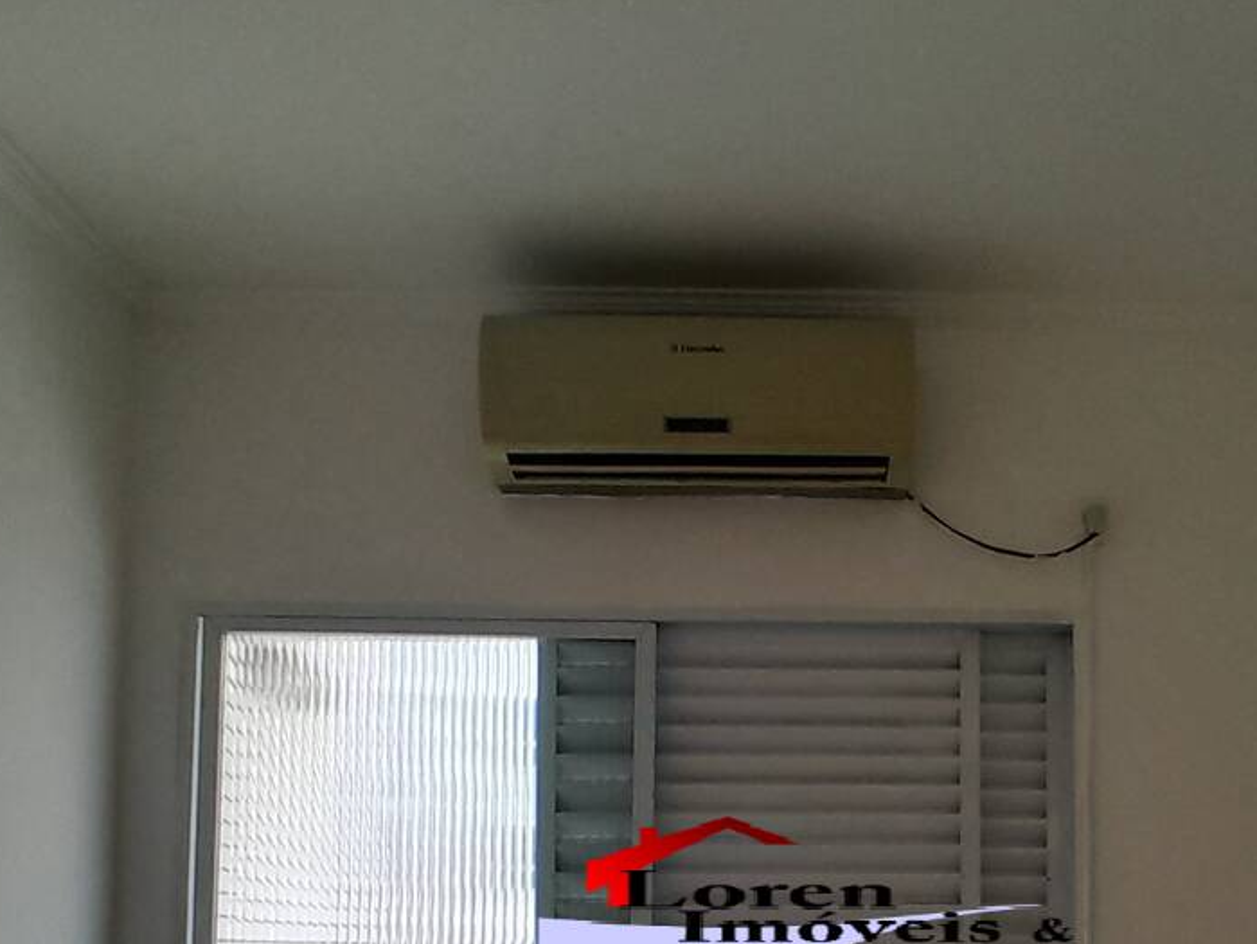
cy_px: 895
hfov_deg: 51.9
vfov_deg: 37.3
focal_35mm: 35
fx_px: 1272
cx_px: 807
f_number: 2.2
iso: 40
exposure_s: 1/126
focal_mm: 1.46
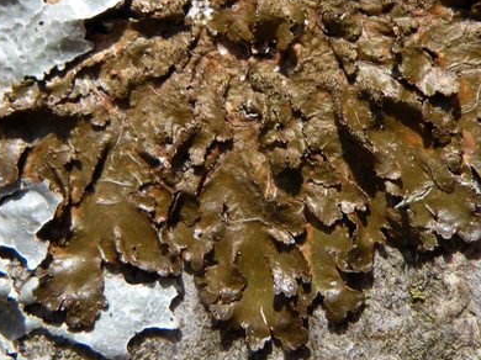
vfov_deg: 12.8
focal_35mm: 115
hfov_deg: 17.1
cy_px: 89
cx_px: 284
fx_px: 1597
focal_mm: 9.8
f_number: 4.5
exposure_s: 1/193
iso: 64
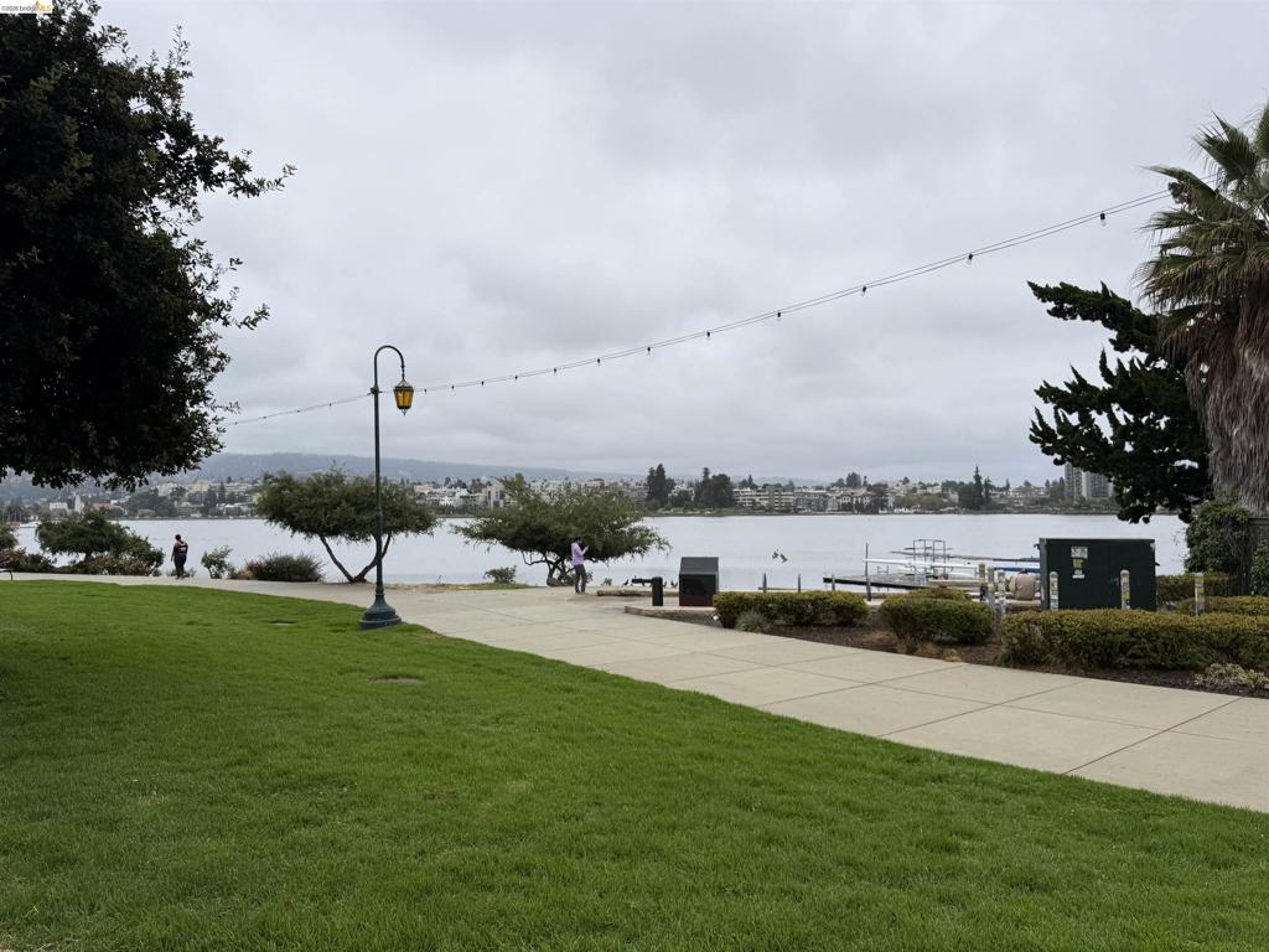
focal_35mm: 24
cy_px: 476
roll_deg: +0.2
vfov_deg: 56.8
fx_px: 880
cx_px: 634
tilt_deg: +2.6
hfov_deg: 71.6
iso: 80
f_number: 1.78
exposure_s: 1/1156
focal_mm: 6.76
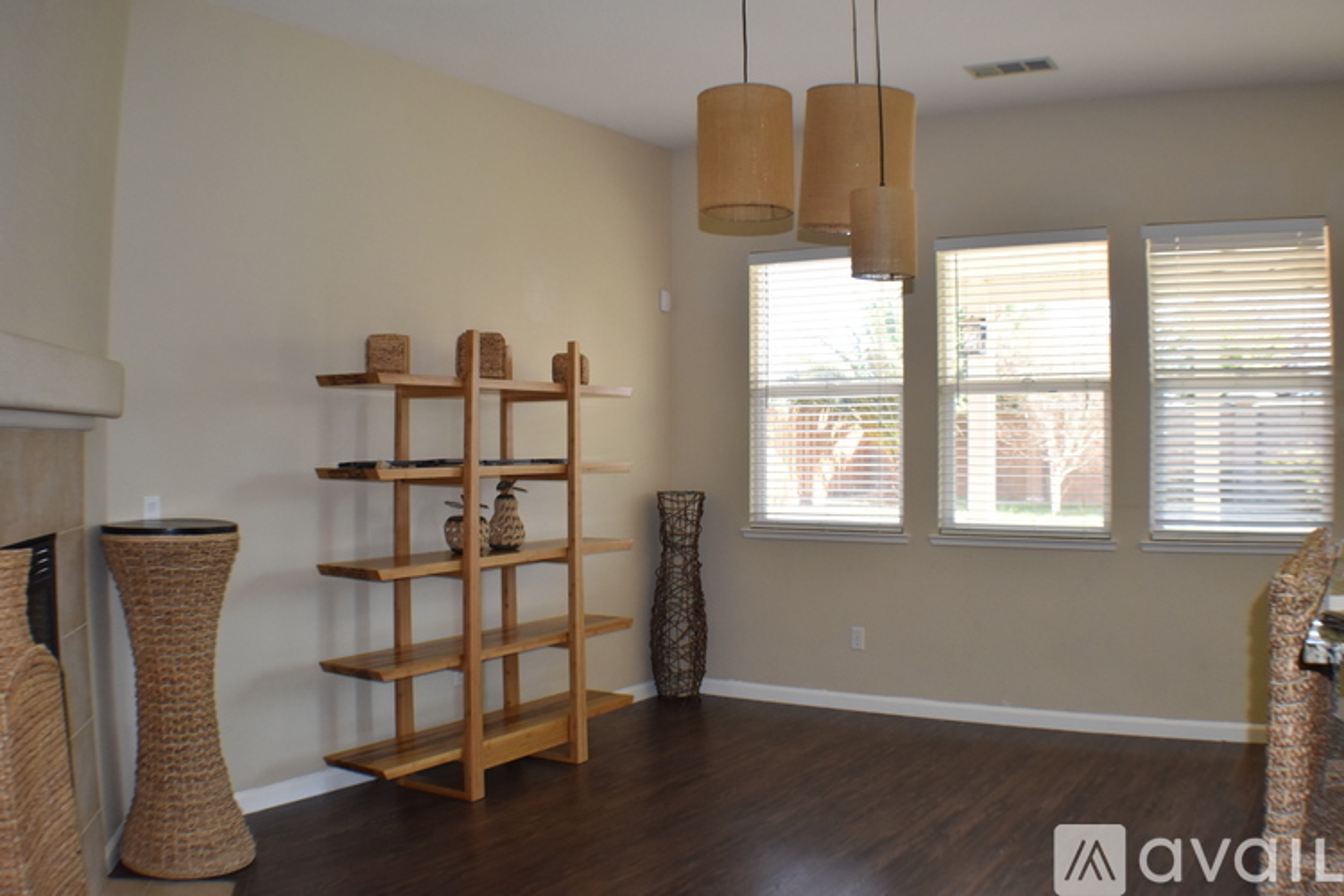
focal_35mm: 46
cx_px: 672
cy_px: 448
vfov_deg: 28.9
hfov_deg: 42.3
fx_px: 1736
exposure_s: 1/160
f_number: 4.2
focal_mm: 31
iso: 800
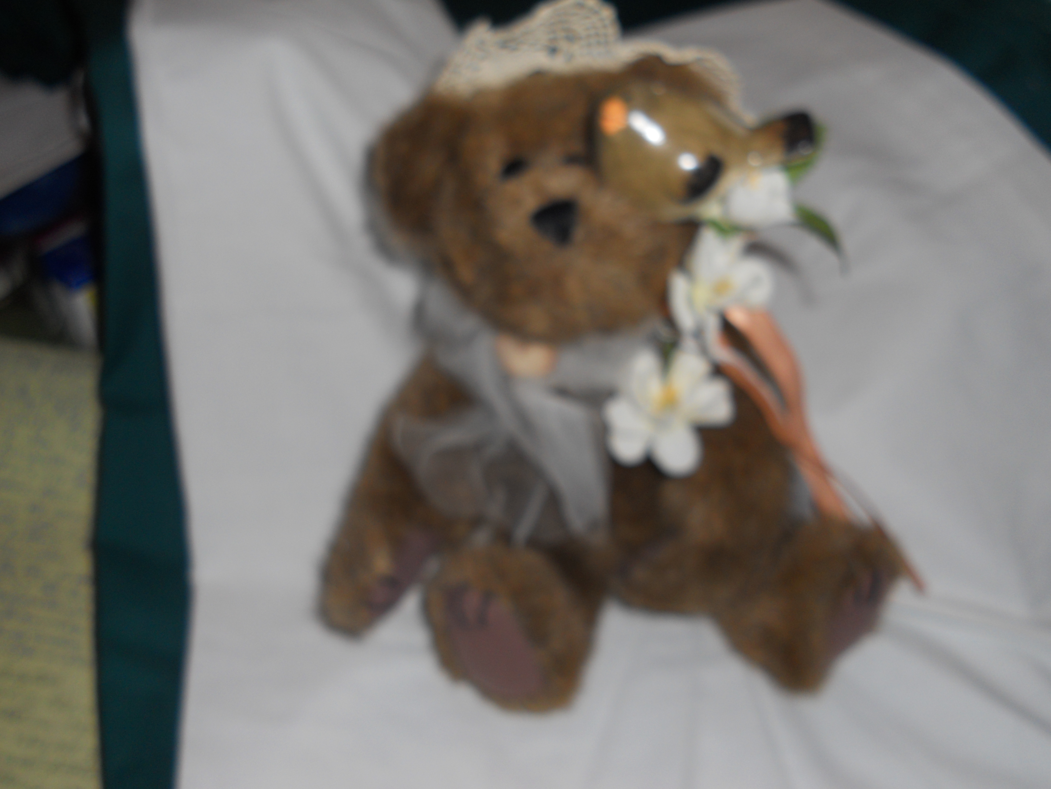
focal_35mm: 32
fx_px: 972
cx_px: 526
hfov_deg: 56.8
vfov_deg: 44.2
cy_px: 394
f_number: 8.8
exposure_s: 1/25
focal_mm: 5.8
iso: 80
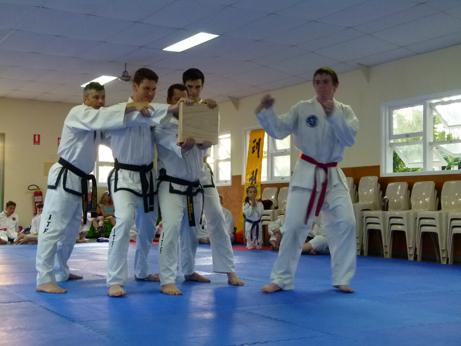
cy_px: 173
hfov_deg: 37.5
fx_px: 679
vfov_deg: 28.6
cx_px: 230
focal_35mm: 51
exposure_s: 1/40
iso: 400
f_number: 3.2
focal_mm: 9.2
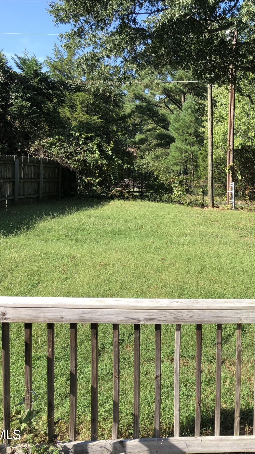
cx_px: 289
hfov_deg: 26.4
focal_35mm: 41
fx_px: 493
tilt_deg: -0.9
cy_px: 227
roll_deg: -2.1
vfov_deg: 49.4
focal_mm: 4
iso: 20
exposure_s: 1/623
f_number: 1.8
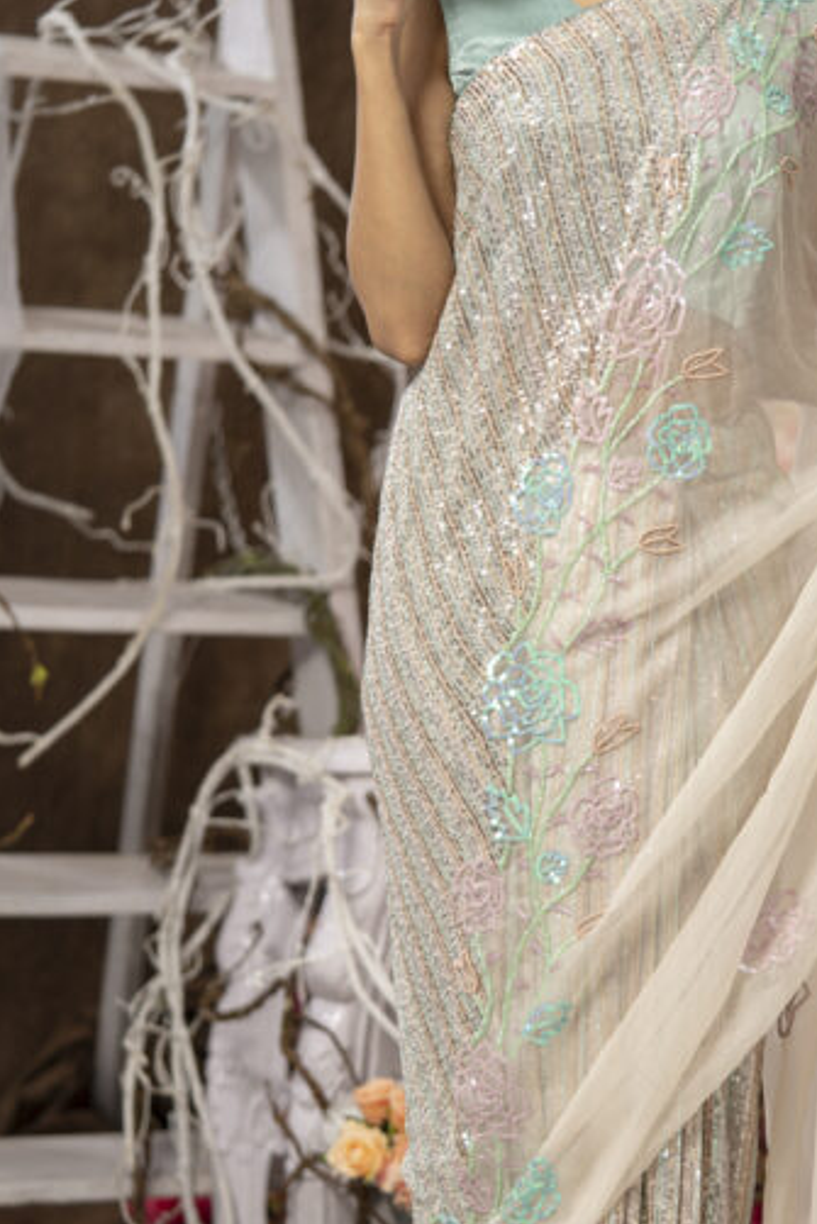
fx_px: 5817
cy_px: 673
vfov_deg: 12.0
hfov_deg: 8.0
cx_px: 751
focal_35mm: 171
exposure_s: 1/100
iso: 100
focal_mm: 90
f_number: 2.8
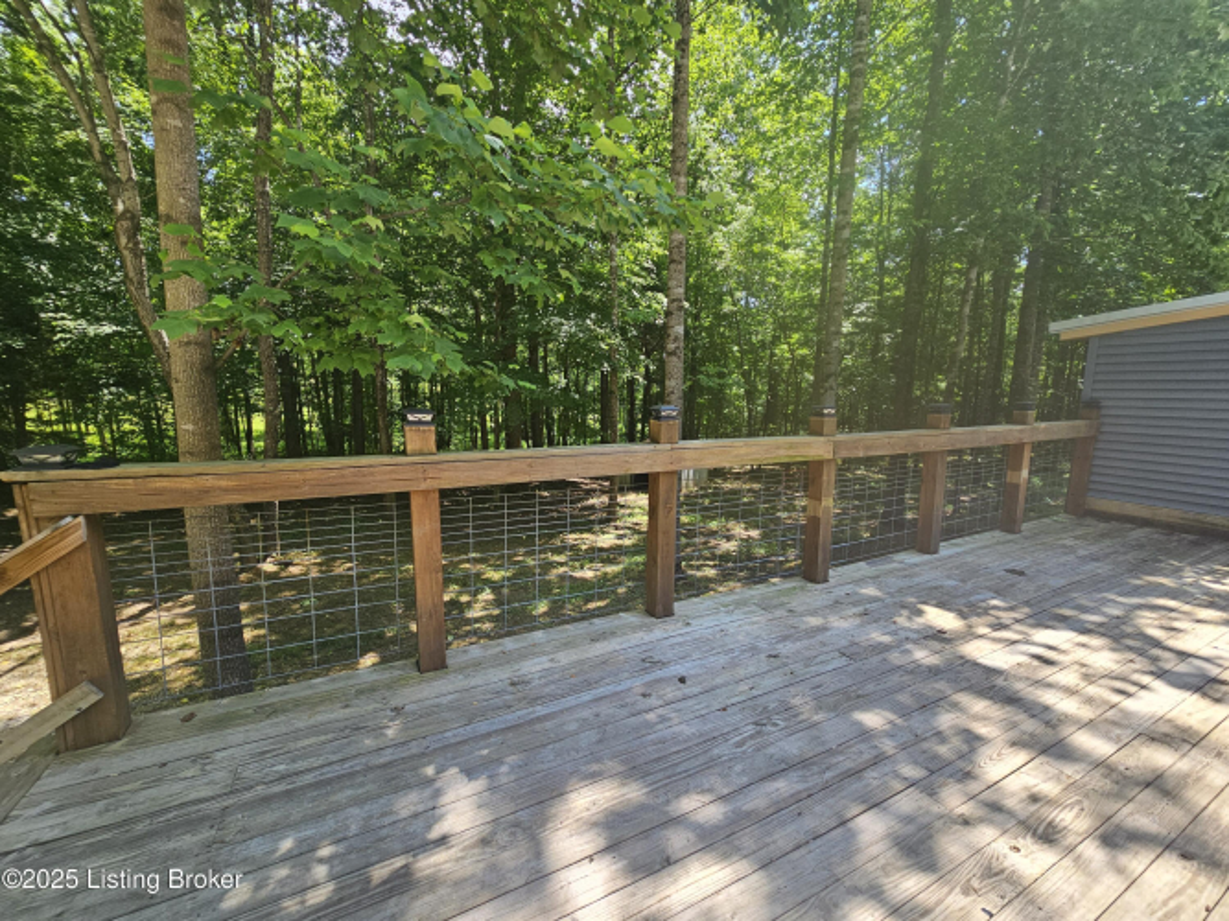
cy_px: 460
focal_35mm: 13
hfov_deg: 106.2
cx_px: 614
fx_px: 461
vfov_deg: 89.9
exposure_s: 1/343
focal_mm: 2.2
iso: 50
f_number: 2.2
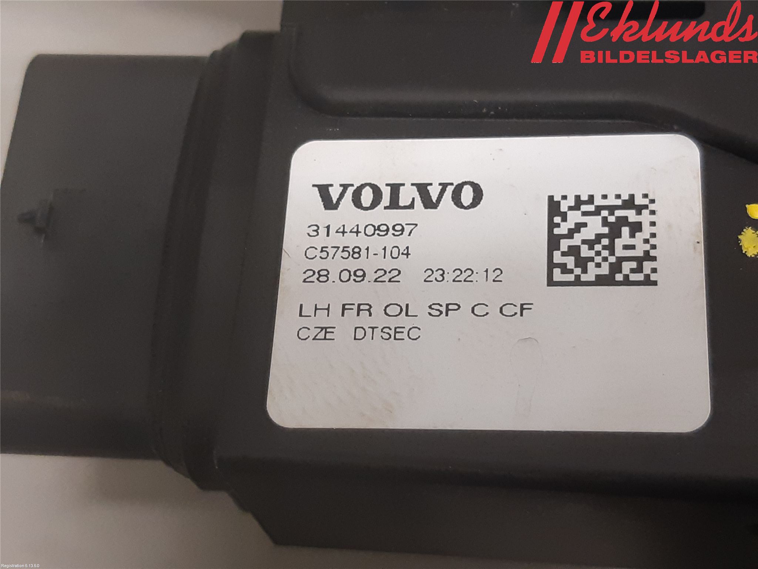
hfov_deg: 67.3
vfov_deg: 53.1
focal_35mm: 26
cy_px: 284
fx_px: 569
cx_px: 379
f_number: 1.7
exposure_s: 1/50
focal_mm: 3.93
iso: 200
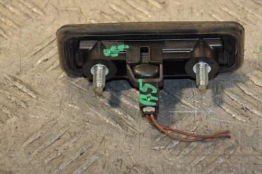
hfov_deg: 8.5
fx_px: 1773
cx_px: 157
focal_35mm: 244
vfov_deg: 5.6
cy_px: 50
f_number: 5.6
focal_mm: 105
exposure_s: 1/200
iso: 800
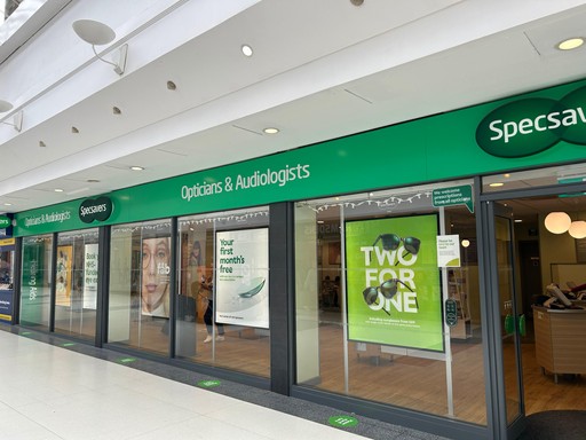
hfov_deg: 67.3
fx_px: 440
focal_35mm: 26
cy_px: 220
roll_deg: +1.0
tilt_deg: +5.9
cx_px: 293
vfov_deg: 53.1
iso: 50
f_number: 1.5
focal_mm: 5.7
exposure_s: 1/687
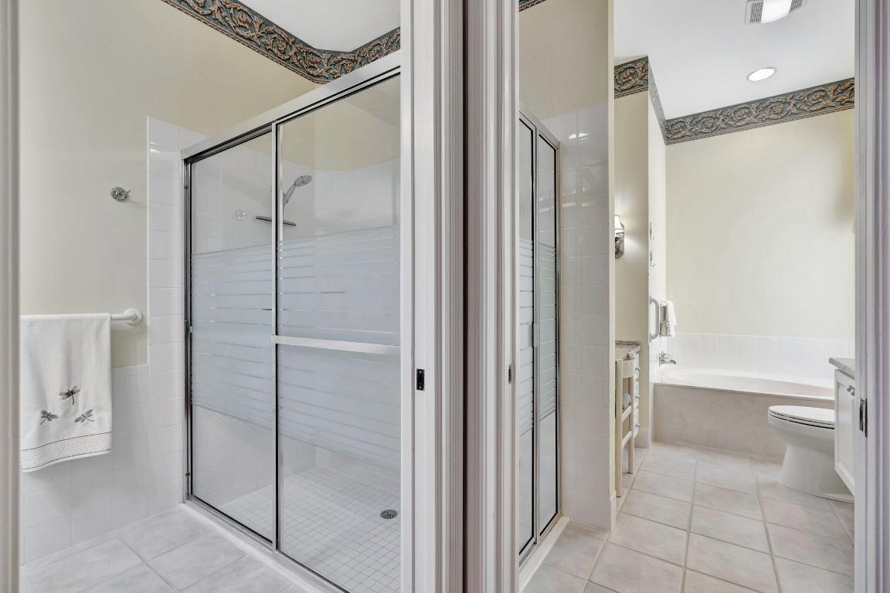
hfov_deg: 96.7
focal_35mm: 16
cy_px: 296
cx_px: 445
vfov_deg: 73.7
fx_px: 396
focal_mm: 16
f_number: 5.6
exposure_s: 1/6
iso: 100
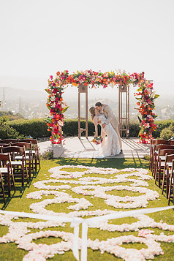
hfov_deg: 21.6
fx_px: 457
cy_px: 113
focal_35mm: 63
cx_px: 91
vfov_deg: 31.9
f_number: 1.6
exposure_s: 1/3200
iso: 50
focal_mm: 50
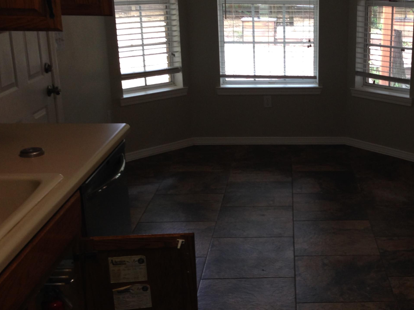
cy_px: 142
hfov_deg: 35.9
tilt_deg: -16.2
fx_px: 622
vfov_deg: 28.0
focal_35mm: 52
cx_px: 315
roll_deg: +0.5
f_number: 2.4
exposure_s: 1/20
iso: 64
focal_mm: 4.12
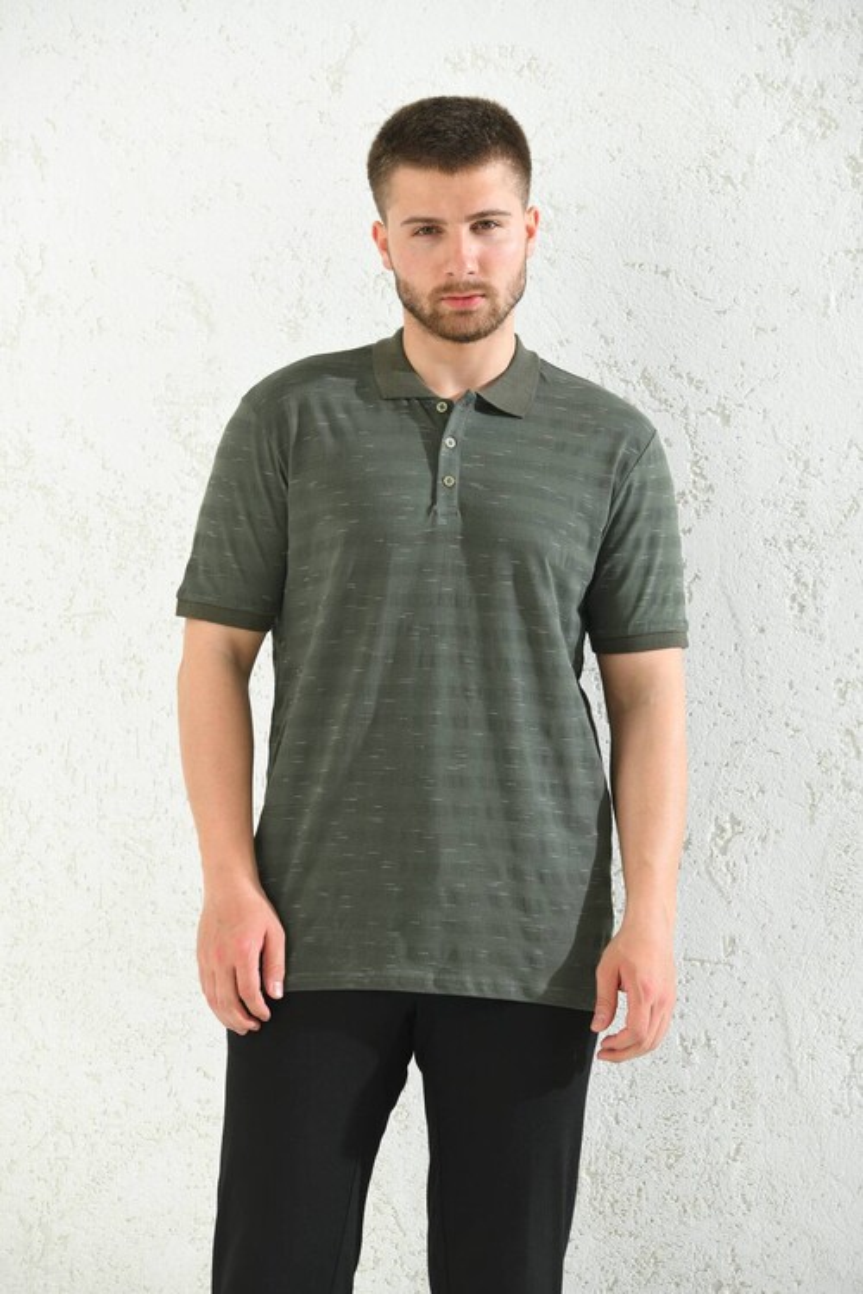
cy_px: 647
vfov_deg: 12.8
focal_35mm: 160
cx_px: 432
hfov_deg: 8.6
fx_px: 5753
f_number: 7.1
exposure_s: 1/160
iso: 125
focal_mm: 160
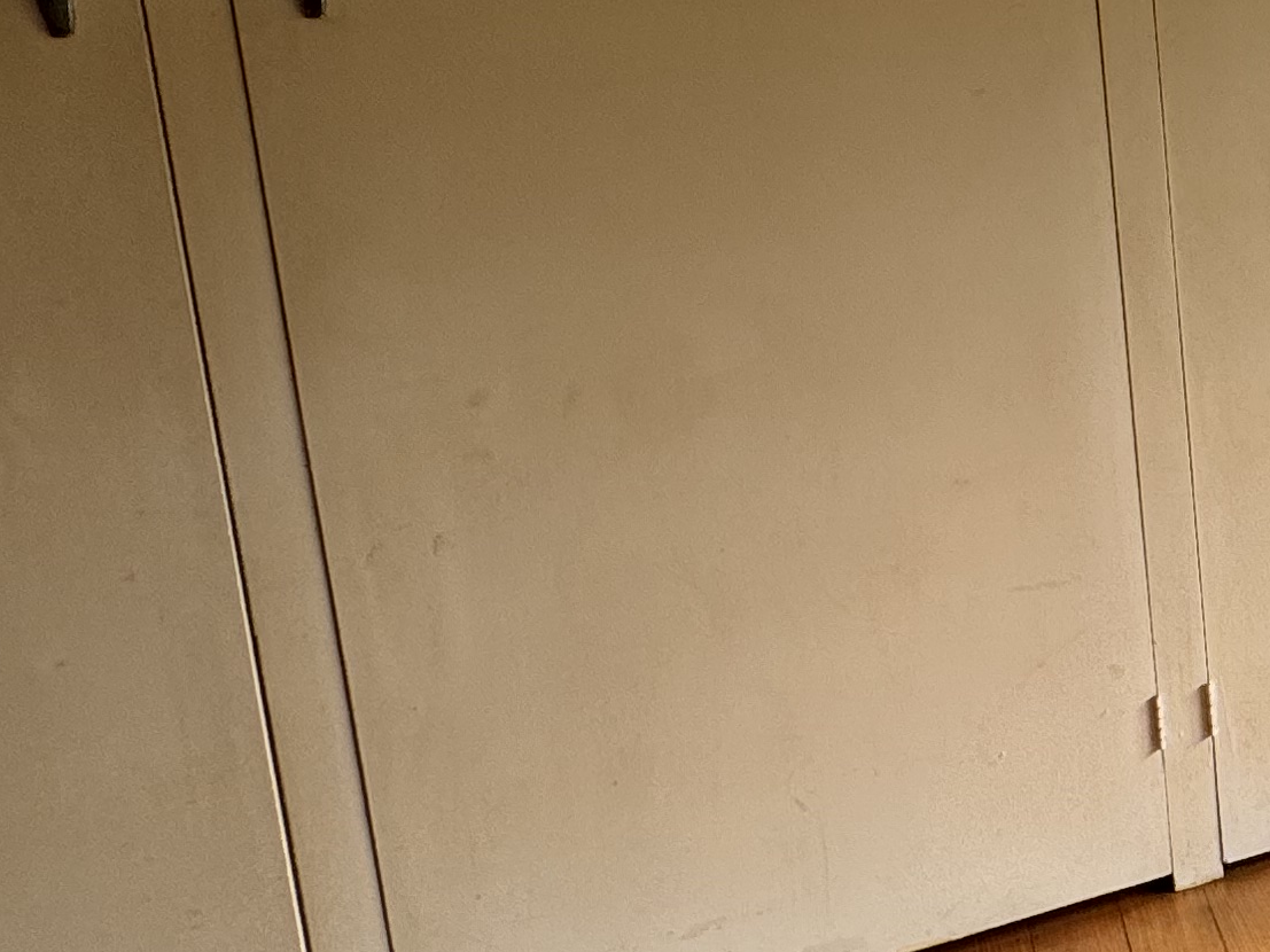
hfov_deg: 24.6
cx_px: 2085
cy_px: 96
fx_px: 1871
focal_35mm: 51
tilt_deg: -9.7
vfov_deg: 27.5
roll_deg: -0.3
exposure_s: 1/165
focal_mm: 2.22
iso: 40
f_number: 2.2
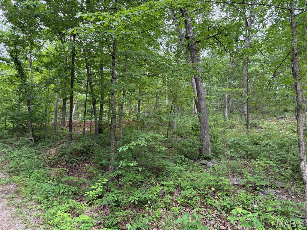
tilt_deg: +8.1
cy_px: 115
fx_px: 213
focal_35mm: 24
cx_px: 154
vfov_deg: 56.8
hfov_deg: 71.6
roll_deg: -0.9
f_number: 1.78
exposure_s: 1/107
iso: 200
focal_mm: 6.76
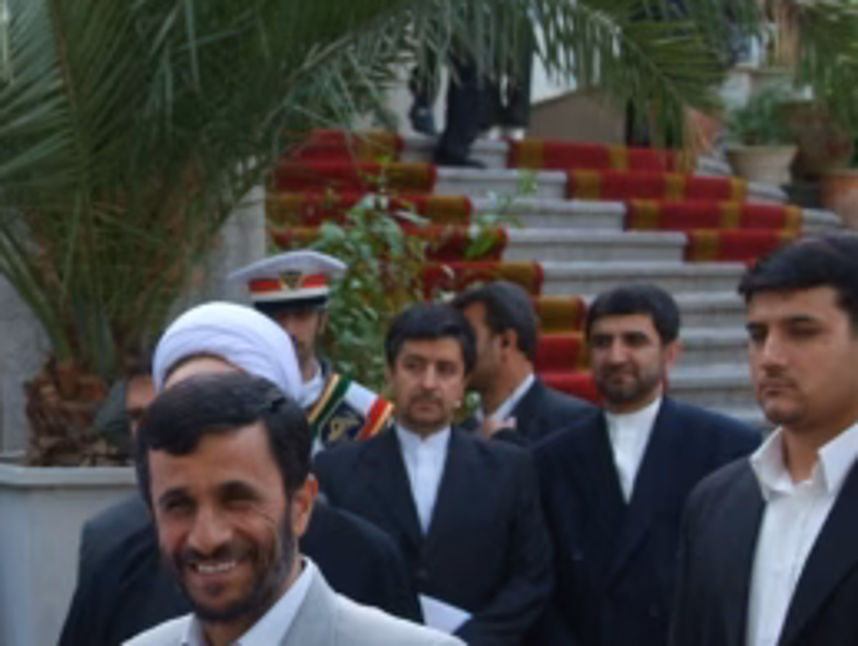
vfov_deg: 13.0
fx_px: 2755
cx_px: 172
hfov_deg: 17.6
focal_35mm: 111
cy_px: 772
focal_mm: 26
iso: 400
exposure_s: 1/125
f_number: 5.6
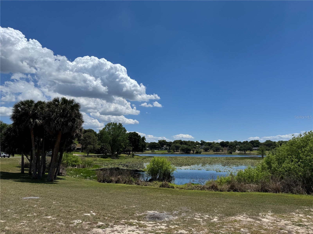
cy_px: 117
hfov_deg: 71.6
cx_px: 156
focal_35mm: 24
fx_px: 217
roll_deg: -0.5
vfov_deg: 56.8
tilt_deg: +8.6
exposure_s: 1/10417
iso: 80
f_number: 1.78
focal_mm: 6.76
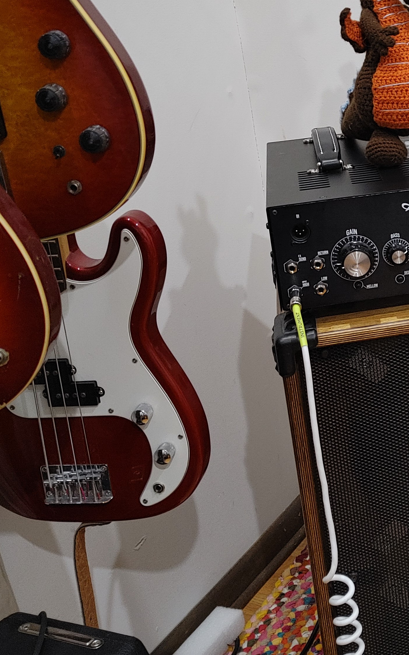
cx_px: 479
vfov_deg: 35.4
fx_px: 1017
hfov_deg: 21.3
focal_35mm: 57
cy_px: 231
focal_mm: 5.58
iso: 250
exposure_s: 1/24
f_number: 1.8
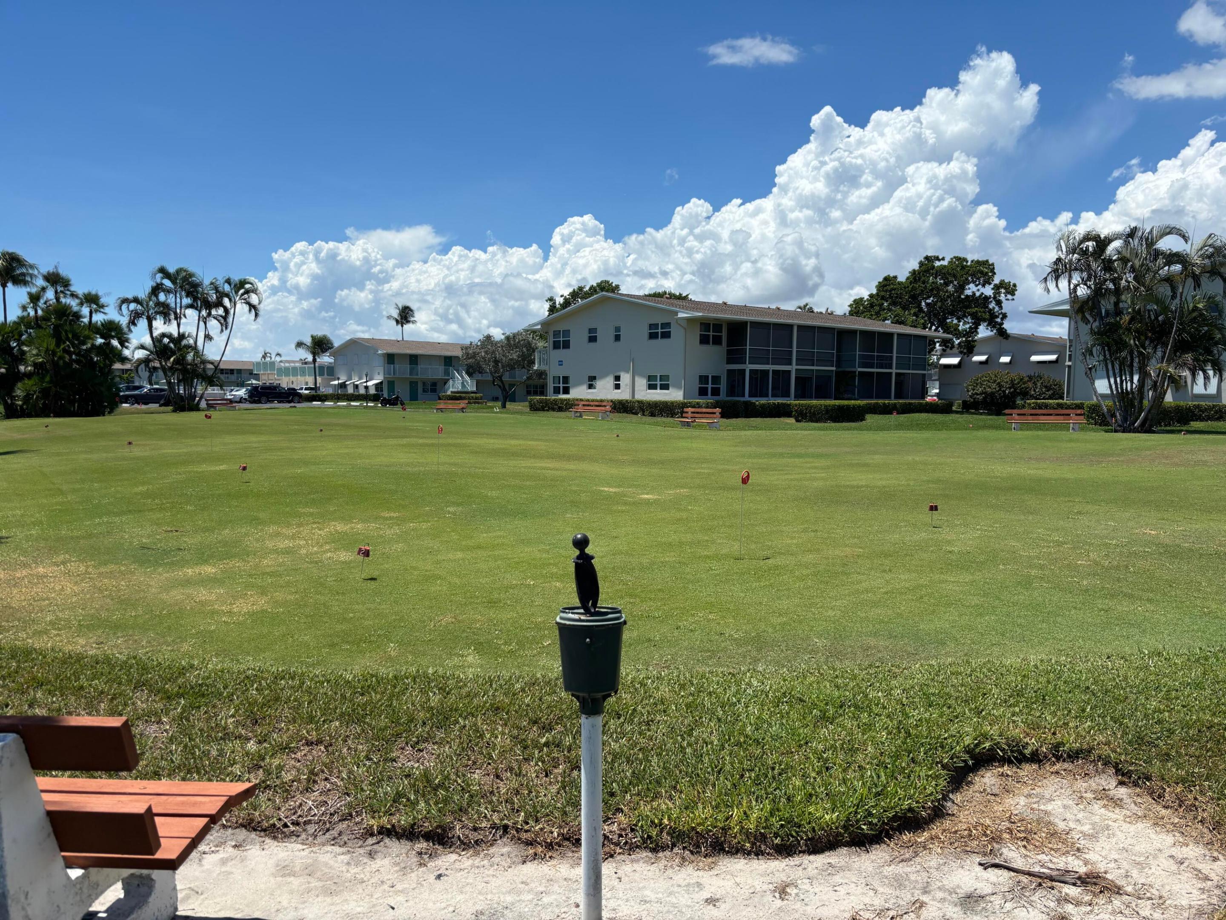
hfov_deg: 67.3
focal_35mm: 26
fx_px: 921
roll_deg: -1.2
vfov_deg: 53.1
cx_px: 613
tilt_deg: -5.7
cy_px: 460
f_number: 1.6
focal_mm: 5.96
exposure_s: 1/4854
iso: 50
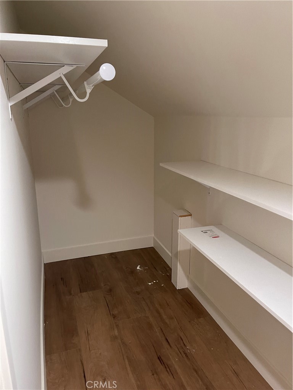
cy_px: 195
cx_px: 146
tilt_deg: -14.4
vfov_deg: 69.4
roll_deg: +0.7
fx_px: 282
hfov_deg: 54.9
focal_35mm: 25
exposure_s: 1/60
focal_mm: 5.1
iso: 400
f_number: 1.6
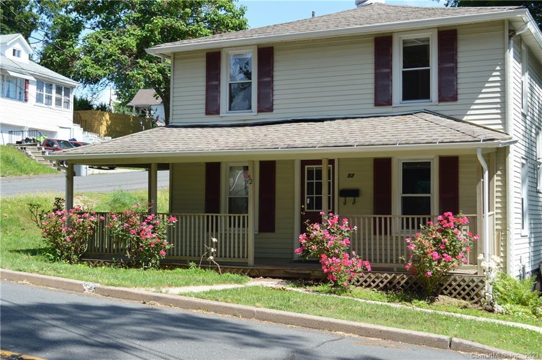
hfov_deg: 37.9
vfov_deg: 25.7
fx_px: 789
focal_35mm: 52
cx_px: 271
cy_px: 180
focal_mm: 35
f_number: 6.3
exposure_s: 1/160
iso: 100
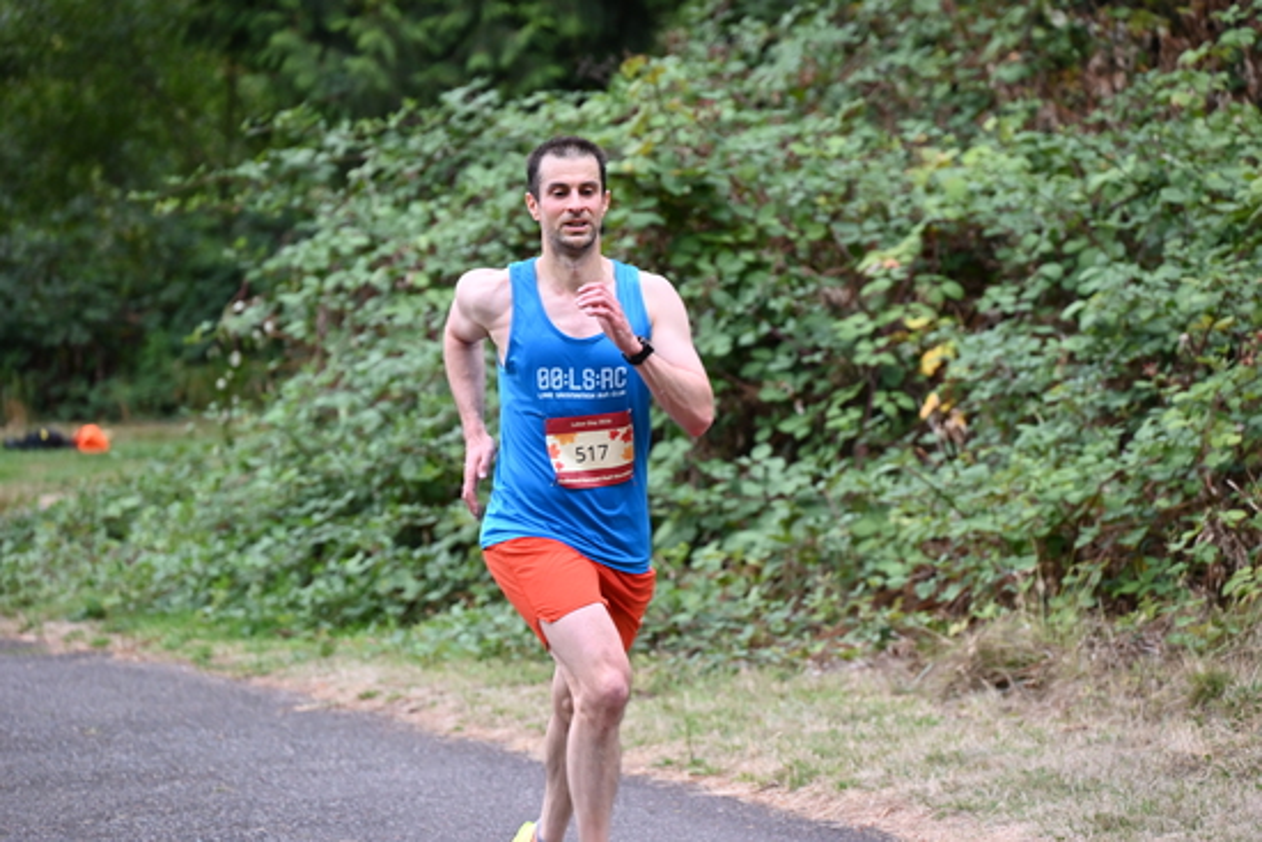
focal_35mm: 200
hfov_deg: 10.3
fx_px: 7013
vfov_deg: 6.9
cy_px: 421
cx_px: 631
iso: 1600
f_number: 6.3
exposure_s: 1/250
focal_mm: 200
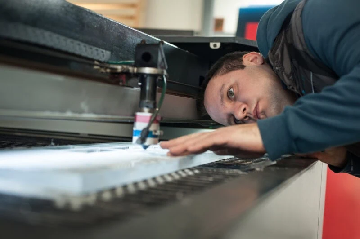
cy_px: 120
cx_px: 180
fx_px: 500
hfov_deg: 39.6
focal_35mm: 50
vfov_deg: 26.9
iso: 1000
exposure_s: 1/200
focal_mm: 50
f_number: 3.2
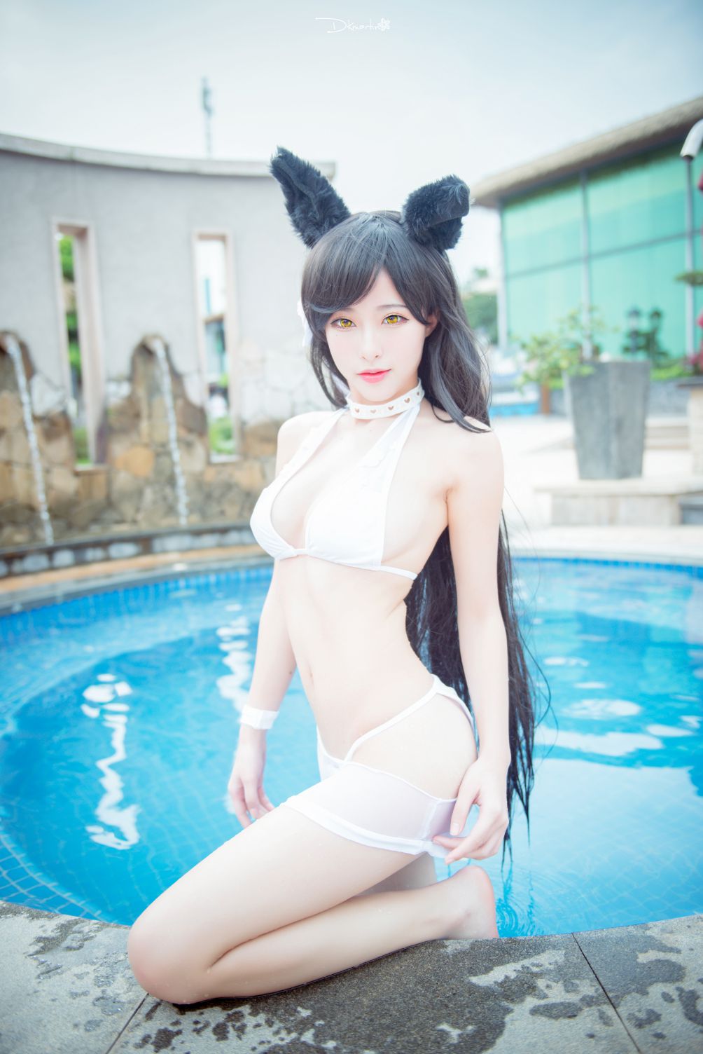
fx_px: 907
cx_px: 352
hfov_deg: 42.4
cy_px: 527
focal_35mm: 31
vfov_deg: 60.3
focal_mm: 31
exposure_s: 1/500
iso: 200
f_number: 2.8
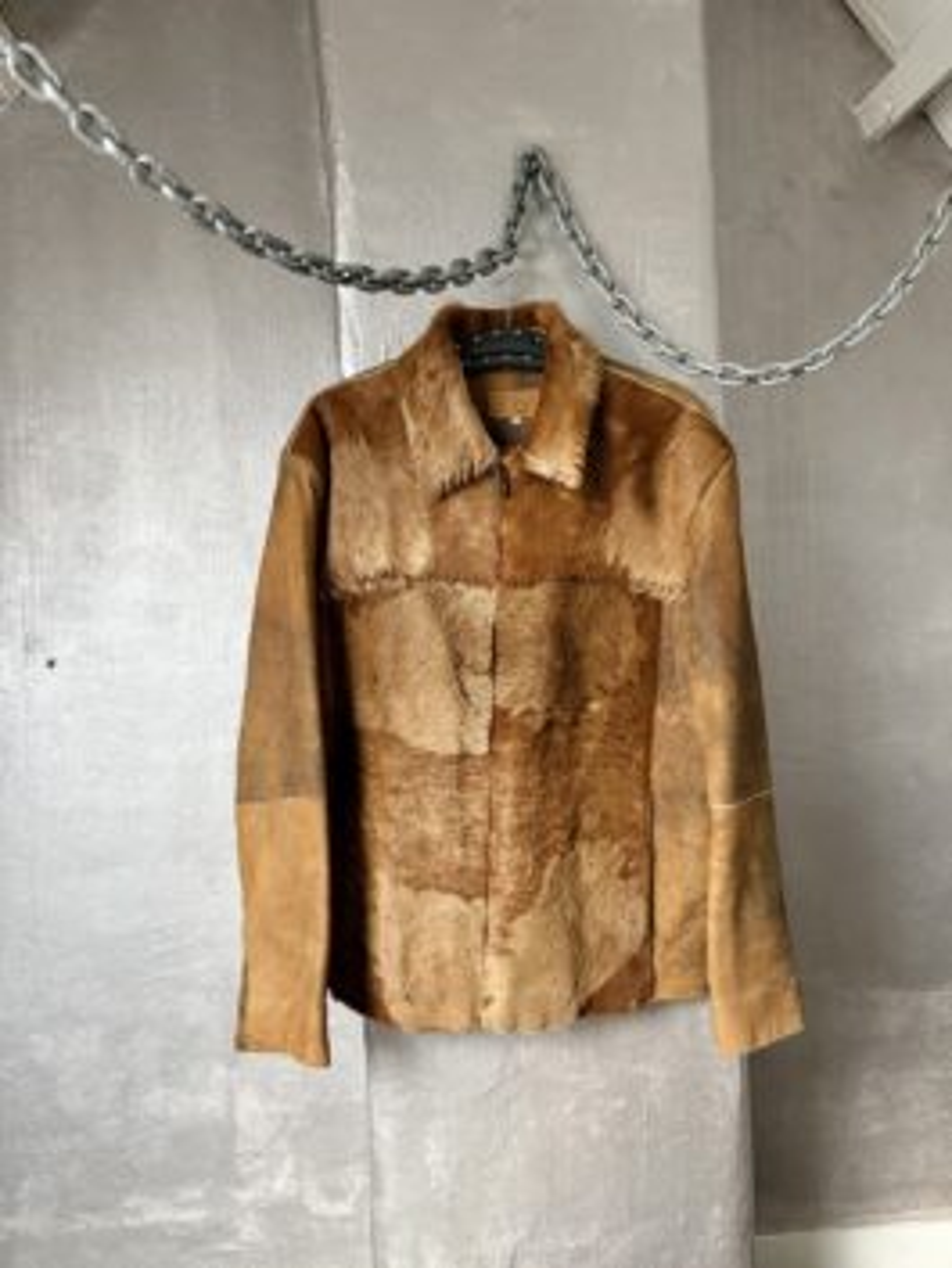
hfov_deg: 56.8
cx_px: 476
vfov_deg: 71.6
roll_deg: -0.5
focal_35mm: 24
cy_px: 634
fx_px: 880
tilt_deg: -0.2
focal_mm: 6.76
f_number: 1.78
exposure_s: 1/55
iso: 800
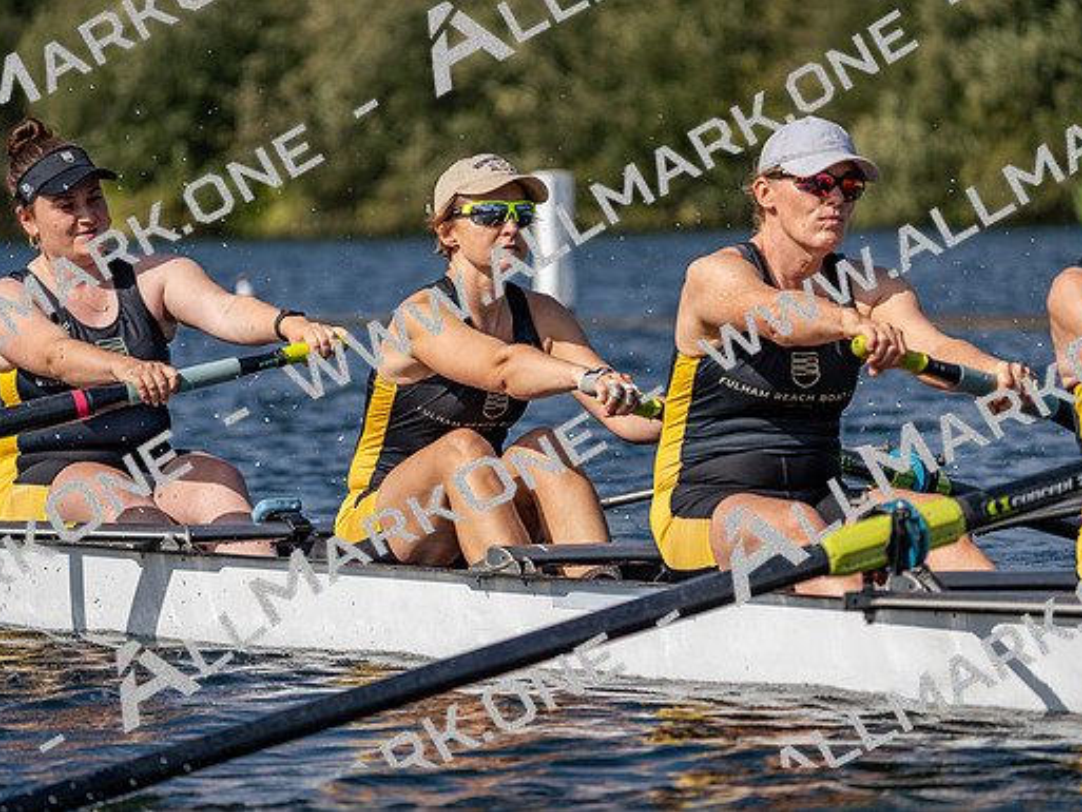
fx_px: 7816
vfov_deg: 5.9
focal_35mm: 250
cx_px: 544
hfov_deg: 7.9
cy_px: 406
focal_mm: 230
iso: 125
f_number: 5.6
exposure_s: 1/1600
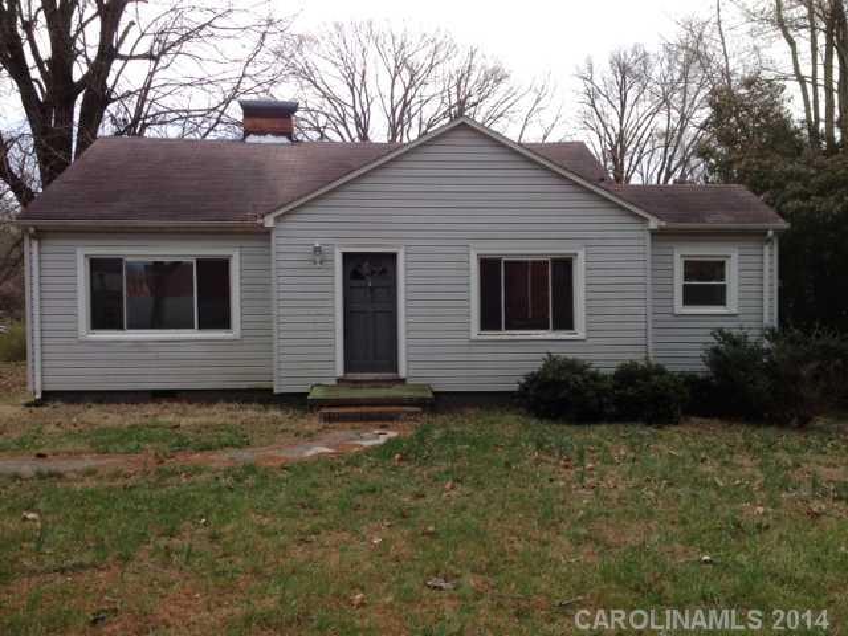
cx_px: 424
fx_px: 857
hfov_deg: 52.6
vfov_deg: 40.7
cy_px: 318
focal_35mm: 35
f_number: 2.4
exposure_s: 1/521
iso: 50
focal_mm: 4.28
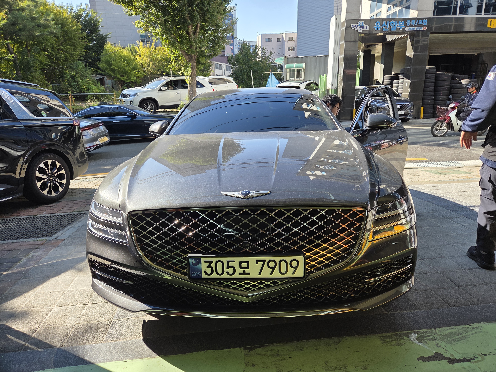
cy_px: 186
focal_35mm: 23
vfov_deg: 58.9
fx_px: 330
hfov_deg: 73.9
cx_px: 248
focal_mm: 5.4
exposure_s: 1/1641
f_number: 1.8
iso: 80
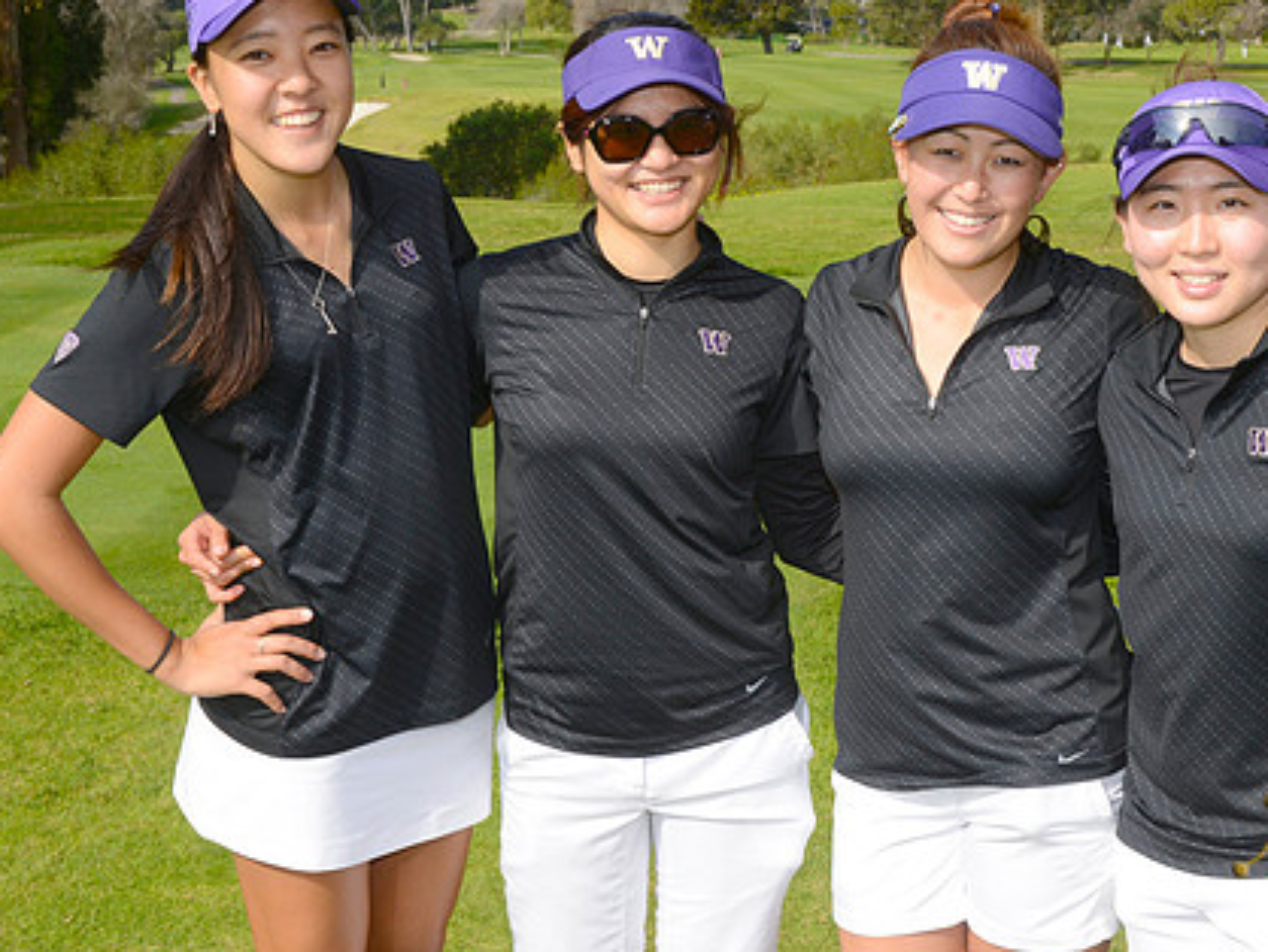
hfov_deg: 32.0
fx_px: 2199
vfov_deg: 24.4
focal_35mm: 60
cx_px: 789
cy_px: 402
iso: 250
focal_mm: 45
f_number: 13
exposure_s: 1/250
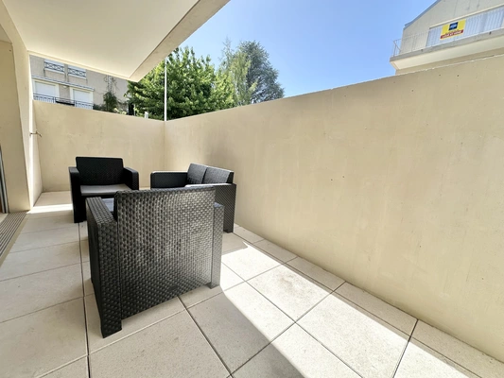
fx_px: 204
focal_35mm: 14
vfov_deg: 85.7
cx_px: 252
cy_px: 189
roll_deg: -4.6
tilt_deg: -9.4
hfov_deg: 102.1
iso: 40
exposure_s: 1/619
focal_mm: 2.22
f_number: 2.2
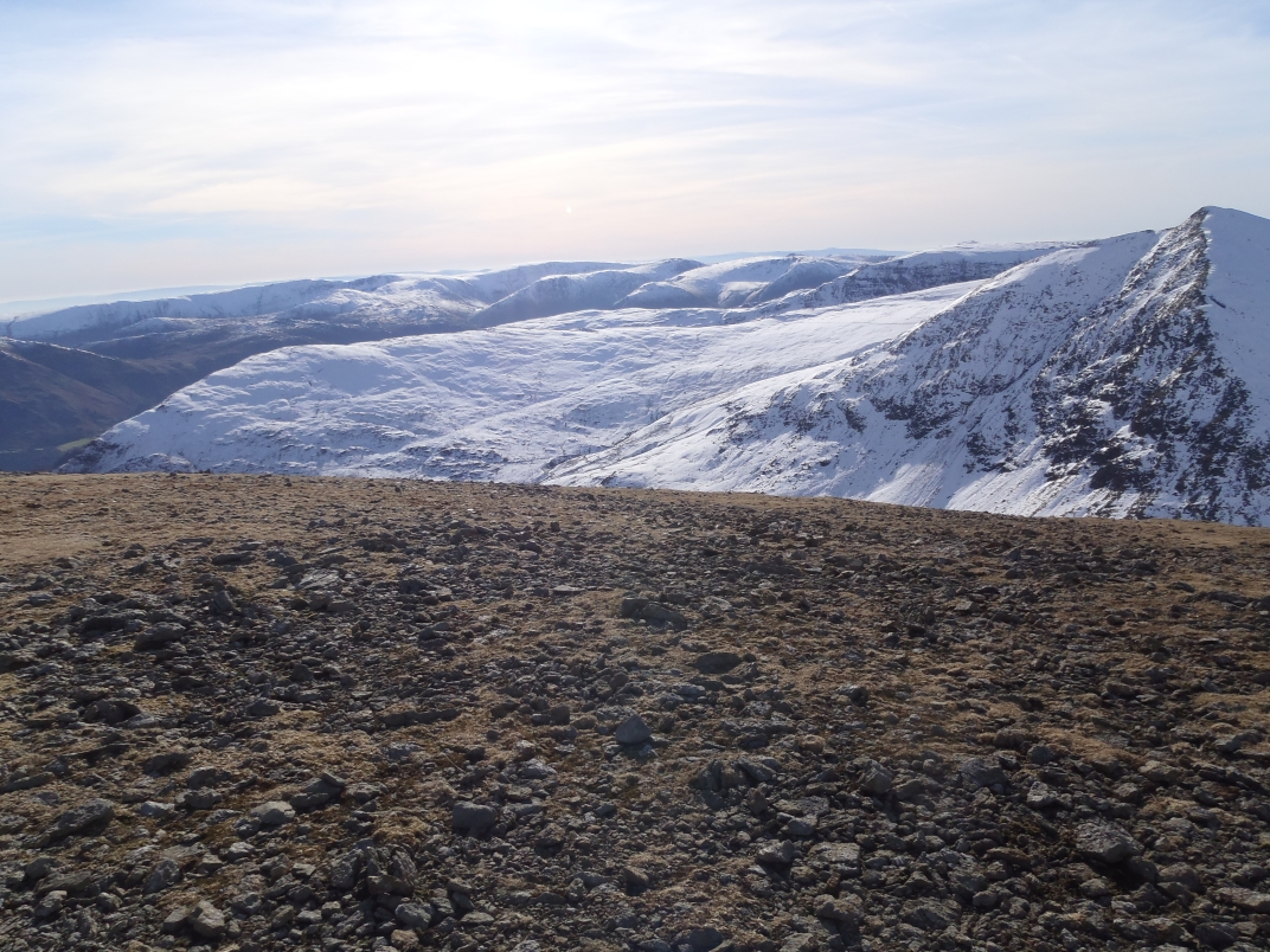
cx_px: 635
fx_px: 1027
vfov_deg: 49.7
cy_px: 476
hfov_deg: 63.4
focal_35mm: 28
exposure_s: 1/640
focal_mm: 5
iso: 80
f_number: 5.6
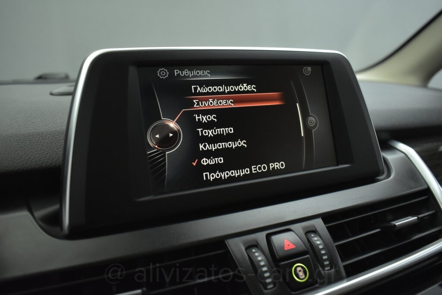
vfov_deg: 48.0
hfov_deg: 67.4
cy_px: 148
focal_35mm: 27
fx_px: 332
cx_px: 221
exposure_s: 1/125
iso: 1600
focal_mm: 18
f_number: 3.5
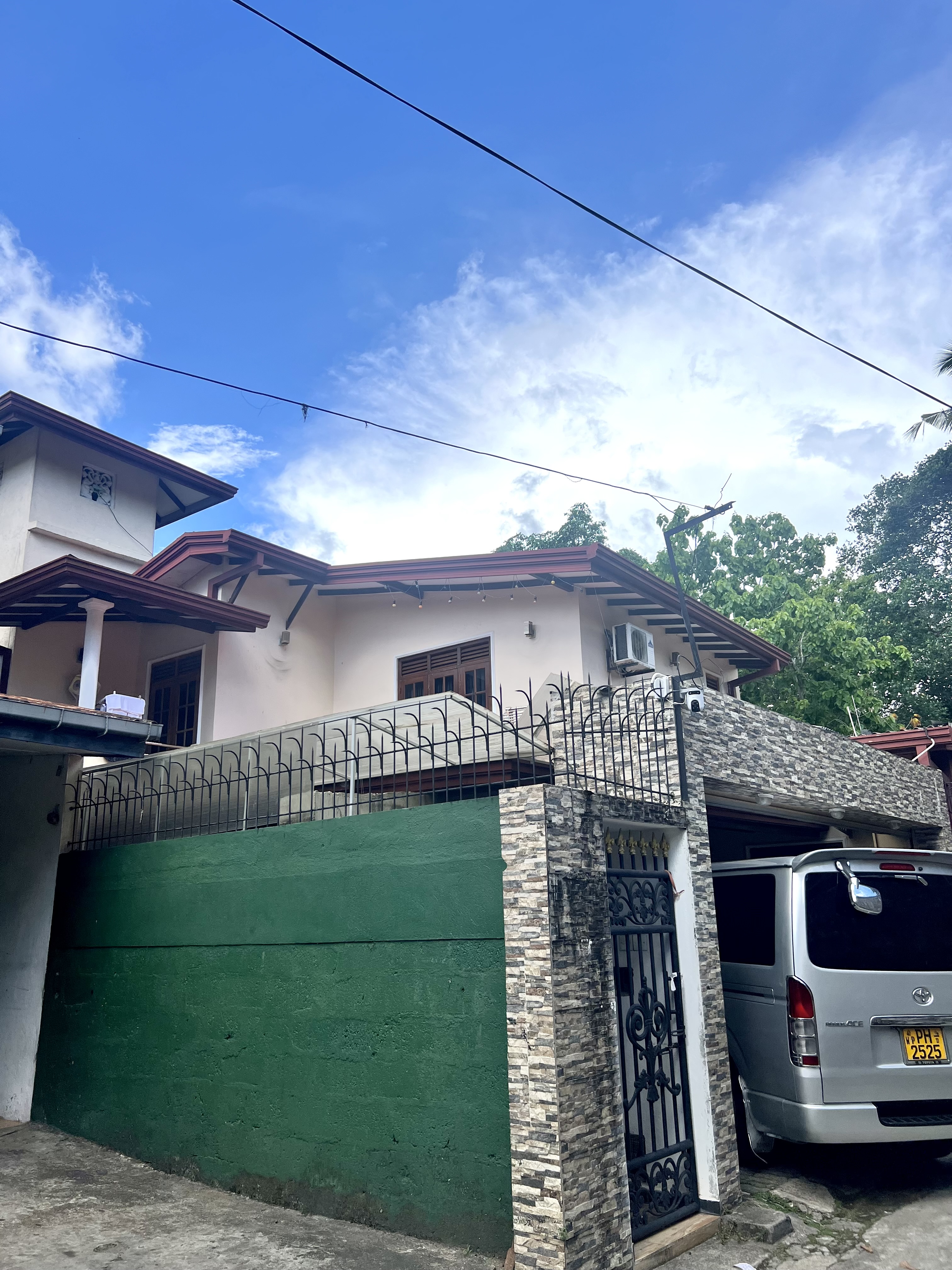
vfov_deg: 67.3
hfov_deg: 53.1
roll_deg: +2.1
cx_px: 476
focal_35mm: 26
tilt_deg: +17.5
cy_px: 635
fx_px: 953
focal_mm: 5.7
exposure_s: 1/5076
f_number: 1.5
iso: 50
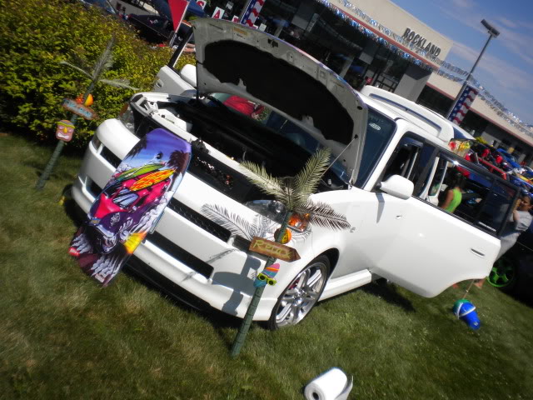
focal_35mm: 35
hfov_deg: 52.6
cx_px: 266
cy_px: 200
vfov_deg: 40.7
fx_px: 539
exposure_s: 1/1000
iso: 80
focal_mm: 6.3
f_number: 4.6
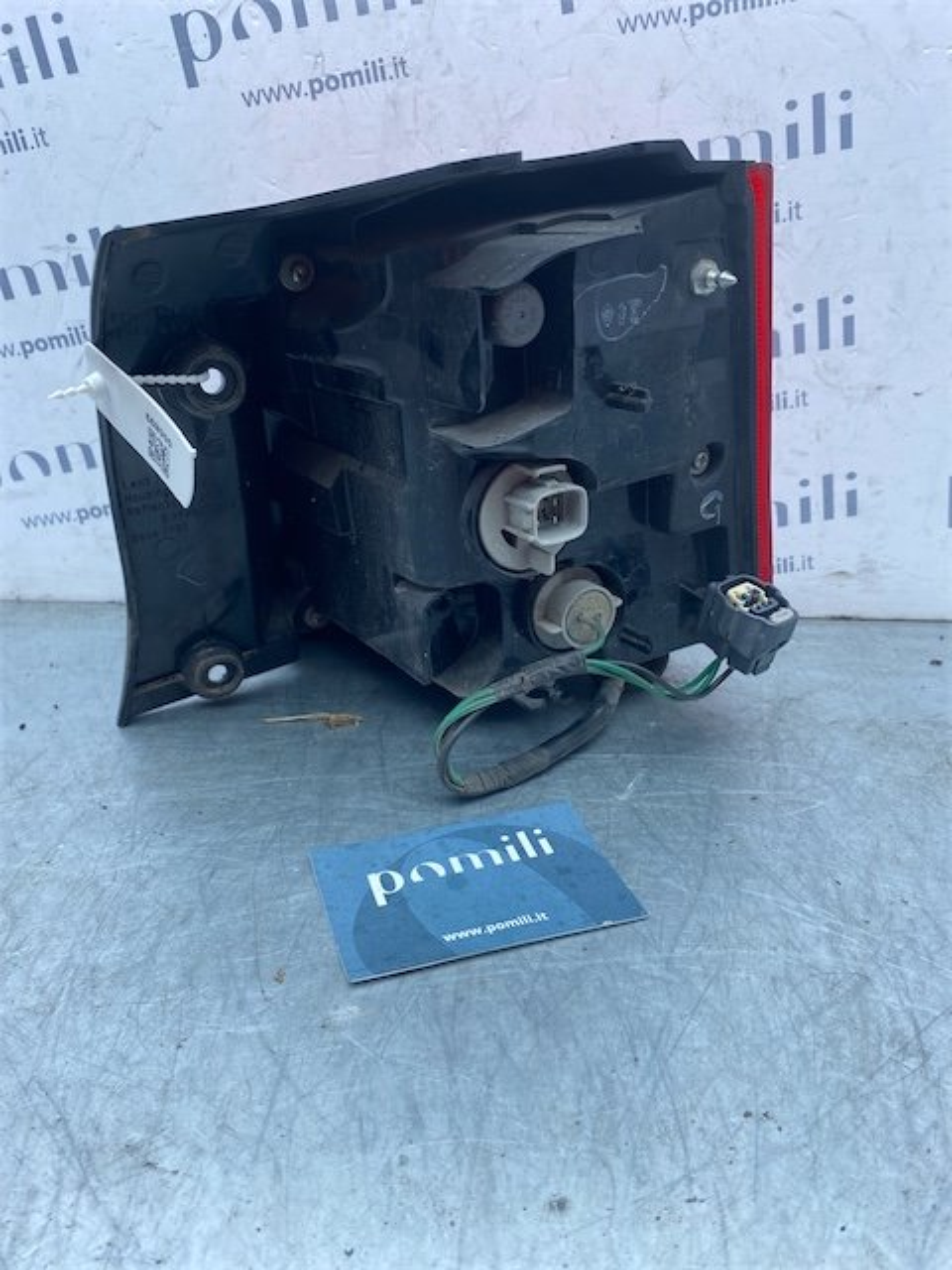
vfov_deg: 67.3
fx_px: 953
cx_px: 476
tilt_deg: -24.6
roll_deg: -0.7
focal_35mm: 26
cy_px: 635
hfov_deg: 53.1
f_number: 1.8
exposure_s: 1/439
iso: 32
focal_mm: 4.25
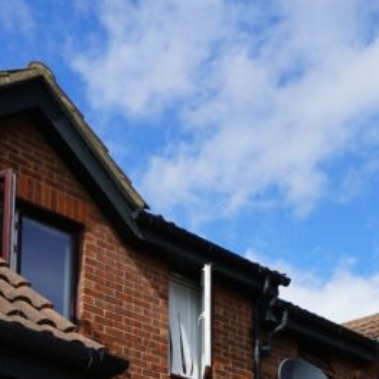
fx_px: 768
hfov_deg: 27.2
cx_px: 300
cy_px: 507
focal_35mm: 62
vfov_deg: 24.0
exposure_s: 1/80
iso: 100
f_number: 14
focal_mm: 16
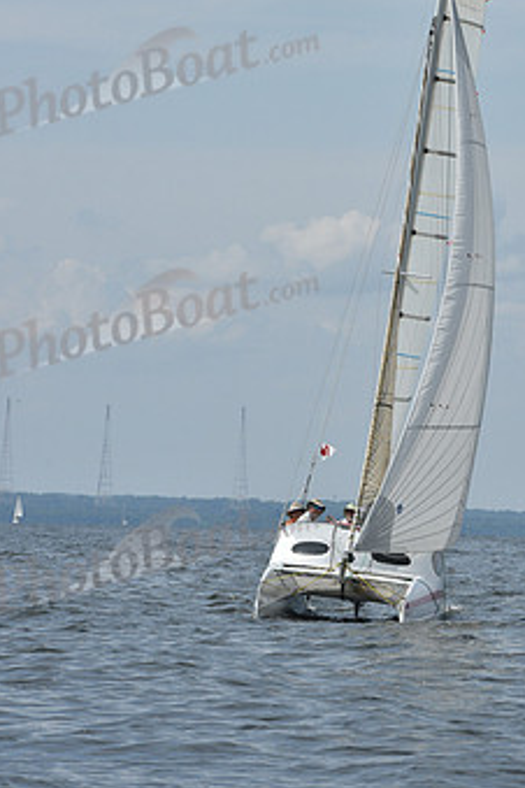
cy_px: 165
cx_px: 440
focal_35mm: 257
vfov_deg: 8.0
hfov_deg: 5.3
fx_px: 5621
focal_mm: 150
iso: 320
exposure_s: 1/1250
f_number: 10
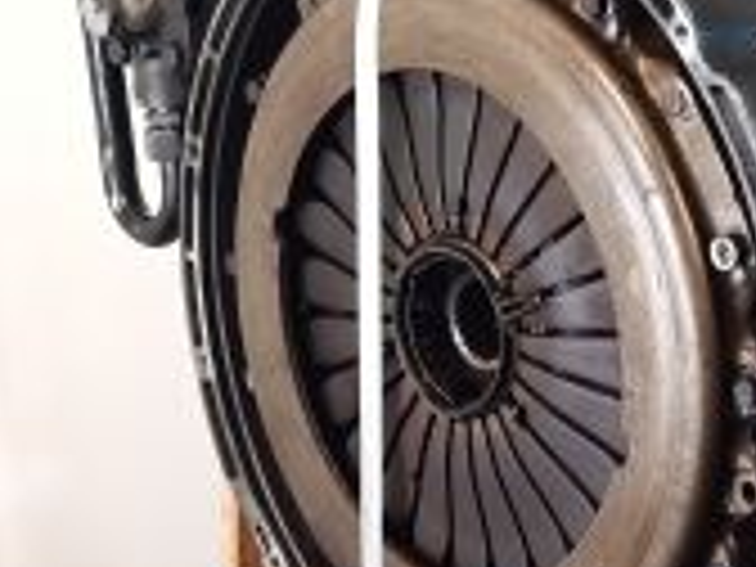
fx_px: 1791
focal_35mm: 82
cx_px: 1125
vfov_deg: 17.5
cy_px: -9
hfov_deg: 20.5
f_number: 1.8
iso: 100
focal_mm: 6.4
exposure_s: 1/50
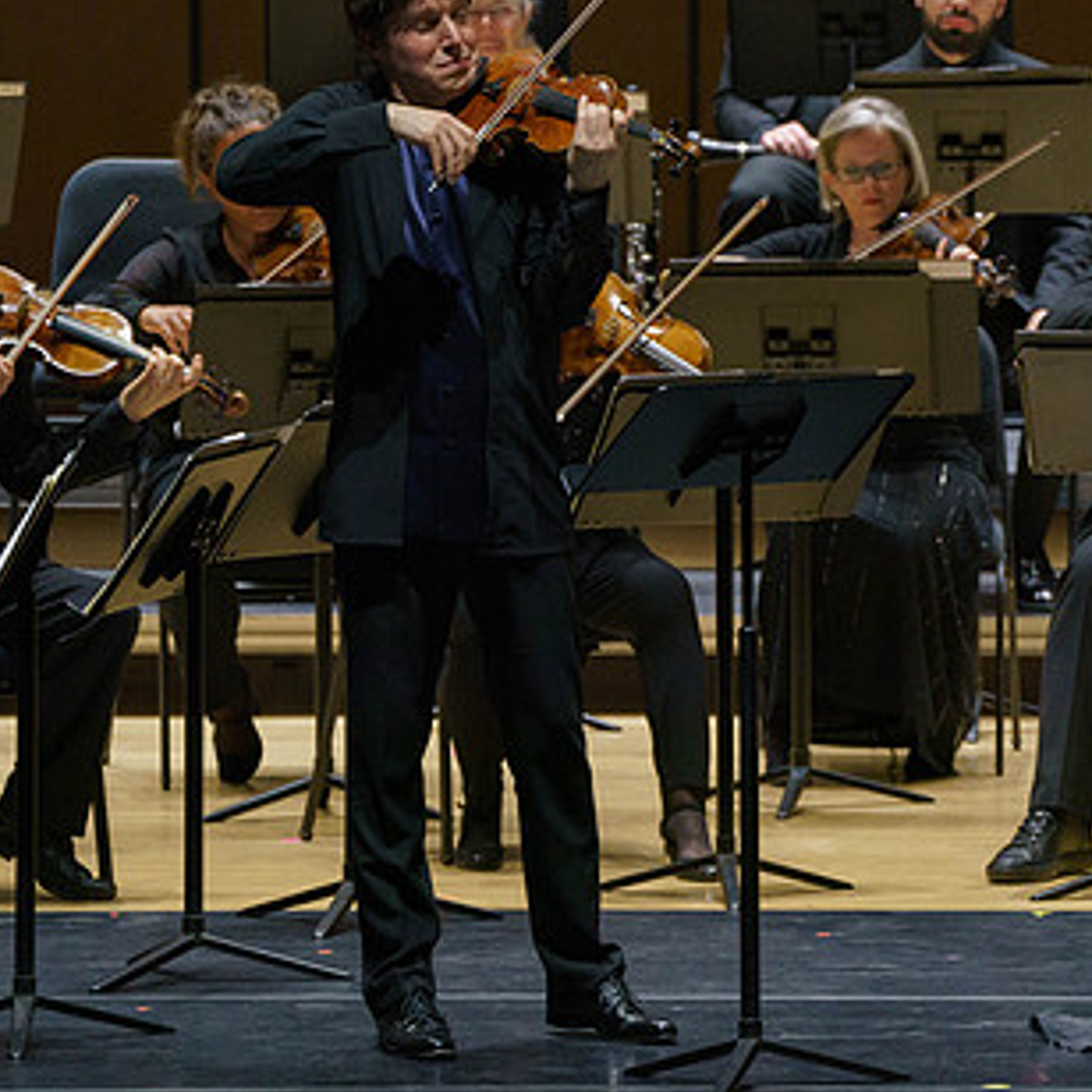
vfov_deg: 3.5
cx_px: 876
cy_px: 484
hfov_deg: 3.5
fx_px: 17845
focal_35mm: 500
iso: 3200
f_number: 6.3
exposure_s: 1/320
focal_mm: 312
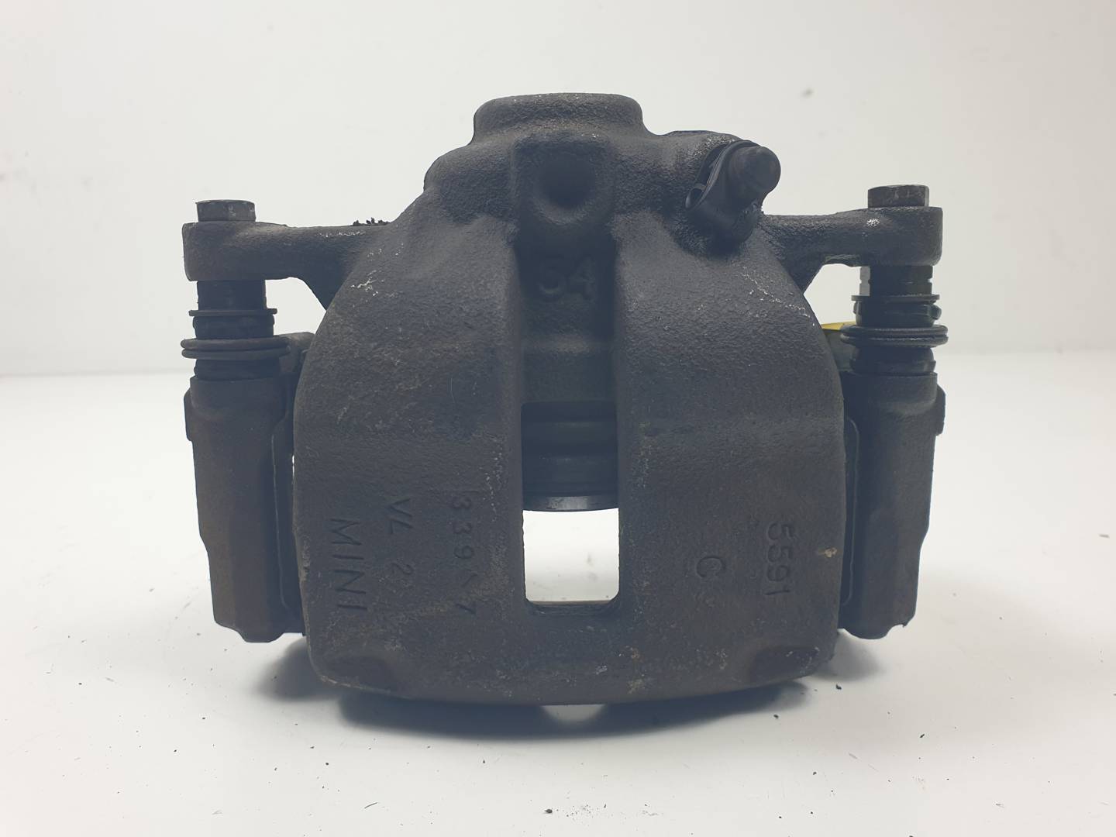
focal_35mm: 26
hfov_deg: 67.3
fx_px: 838
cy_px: 418
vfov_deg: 53.1
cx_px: 558
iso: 50
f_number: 2.4
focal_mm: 4.3
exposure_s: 1/166
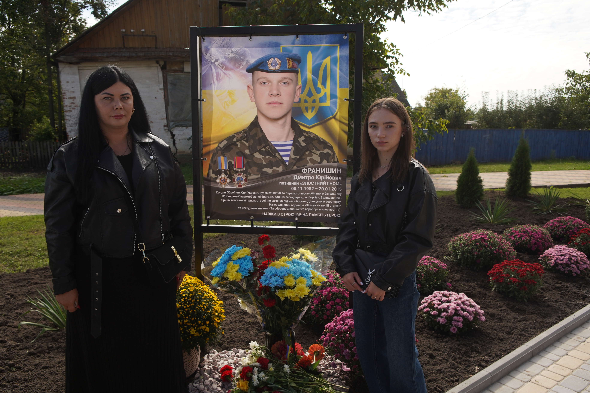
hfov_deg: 61.9
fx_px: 492
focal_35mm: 30
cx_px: 295
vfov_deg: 43.6
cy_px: 196
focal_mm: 30
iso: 500
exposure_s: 1/640
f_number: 8
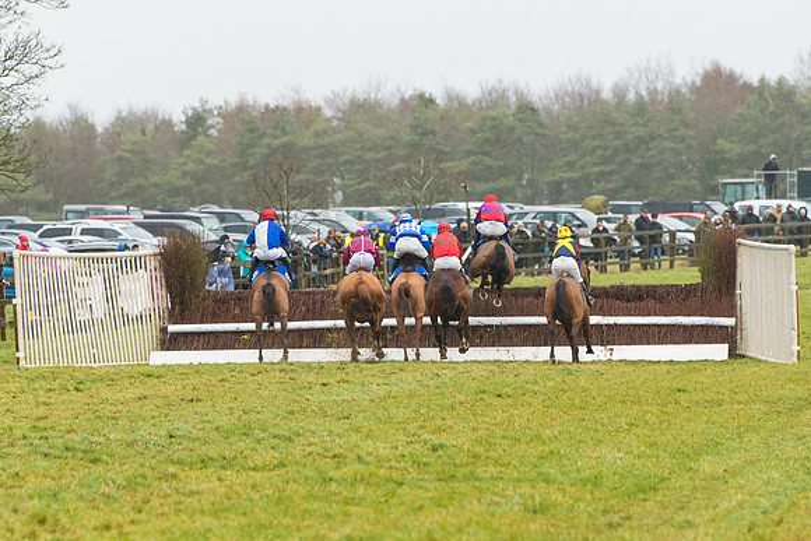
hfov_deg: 6.2
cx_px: 401
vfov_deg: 4.2
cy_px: 270
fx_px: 7448
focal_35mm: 331
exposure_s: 1/1000
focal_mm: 200
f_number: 4
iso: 1000
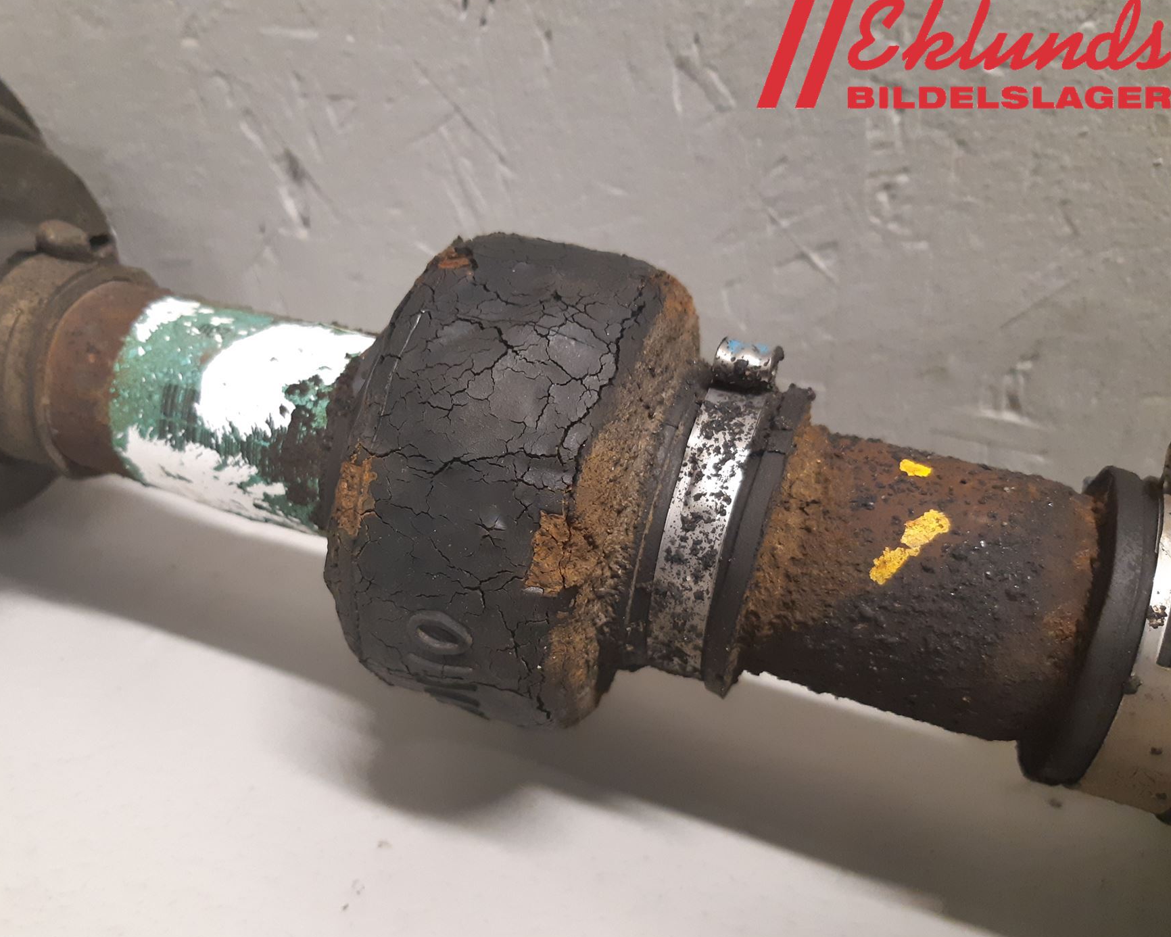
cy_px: 513
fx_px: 1040
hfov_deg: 58.4
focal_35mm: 30
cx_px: 479
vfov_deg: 48.4
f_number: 1.7
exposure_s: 1/33
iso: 250
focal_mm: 3.93
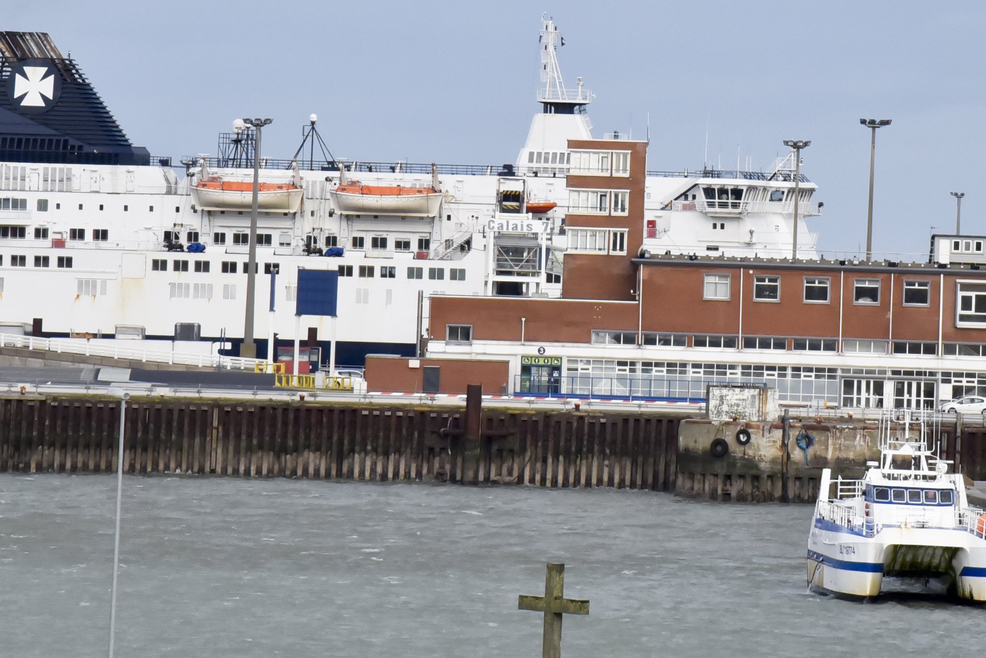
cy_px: 119
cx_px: 738
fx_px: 8467
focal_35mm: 309
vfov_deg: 4.5
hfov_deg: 6.7
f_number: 16
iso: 1600
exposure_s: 1/1250
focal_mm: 120
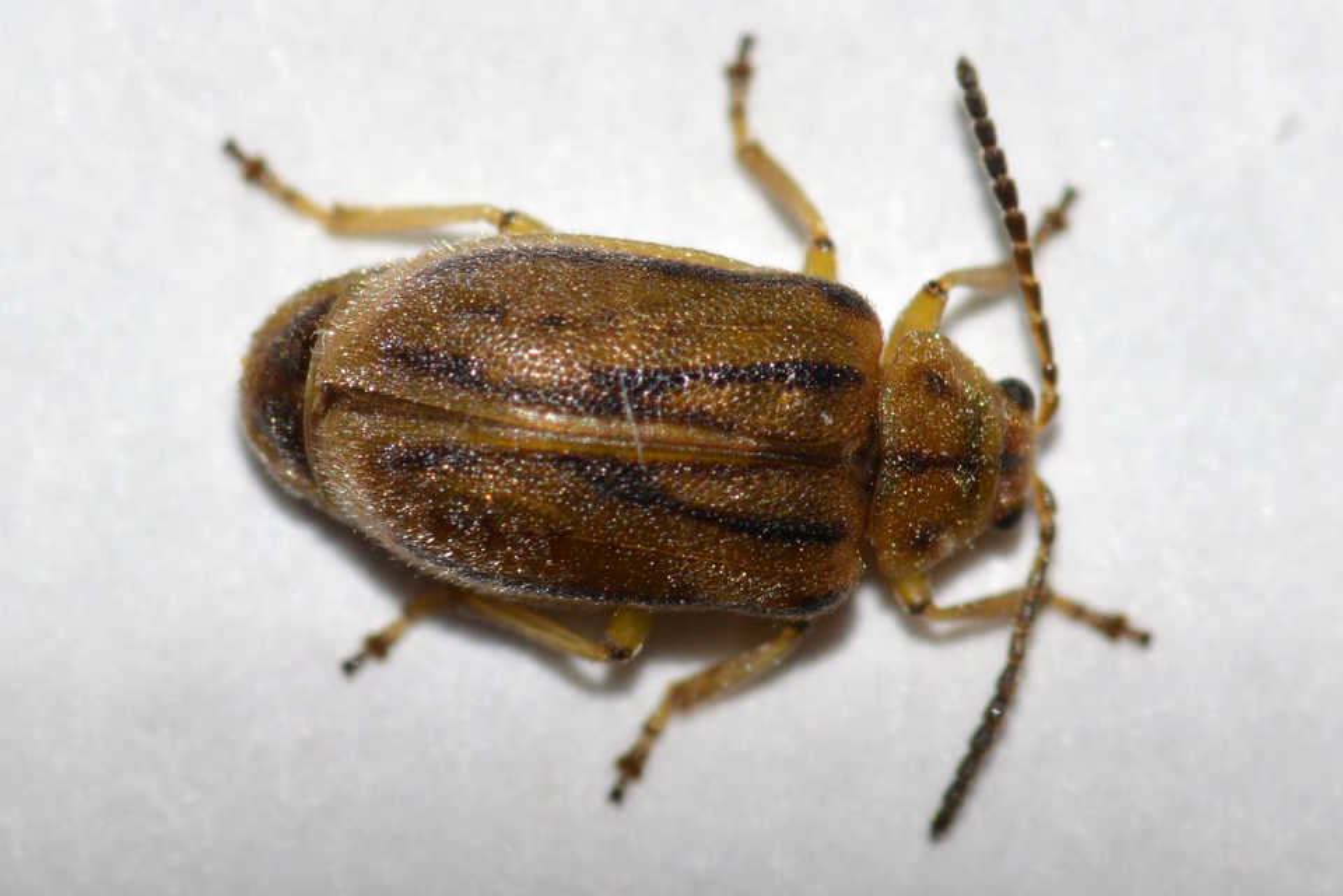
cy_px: 448
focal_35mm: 150
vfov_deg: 9.1
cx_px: 672
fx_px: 5595
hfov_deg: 13.7
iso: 100
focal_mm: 100
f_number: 20
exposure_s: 1/200
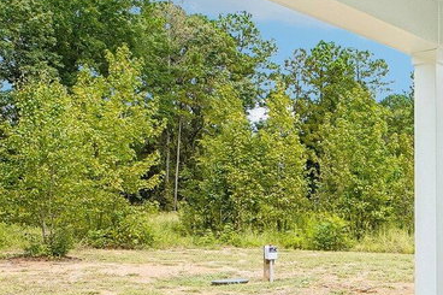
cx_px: 501
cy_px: 223
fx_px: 578
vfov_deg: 28.2
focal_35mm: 47
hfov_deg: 35.2
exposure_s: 1/200
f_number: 8
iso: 400
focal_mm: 10
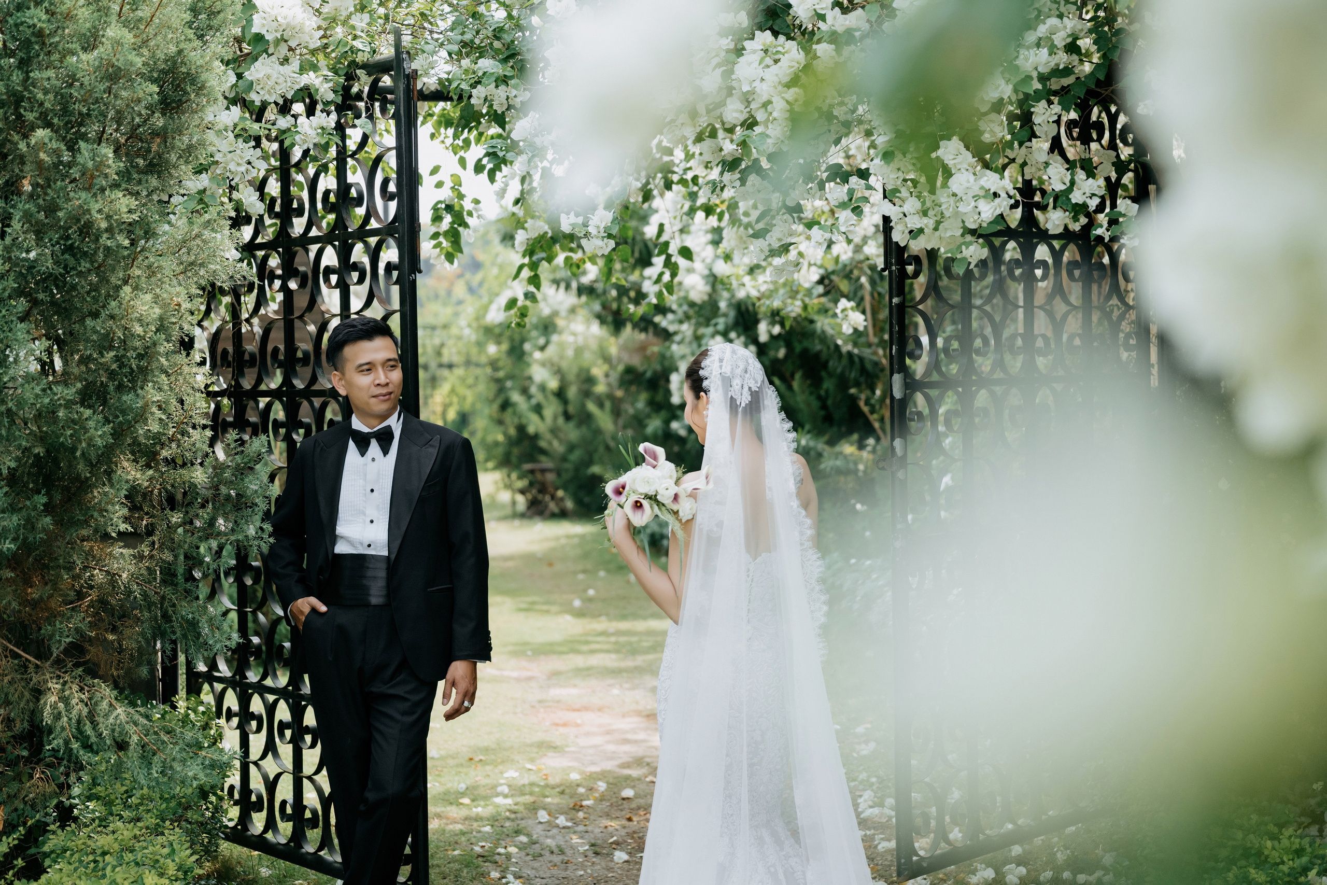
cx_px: 664
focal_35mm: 70
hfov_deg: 28.8
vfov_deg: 19.5
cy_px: 442
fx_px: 2580
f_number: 2.8
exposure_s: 1/1250
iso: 400
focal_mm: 70
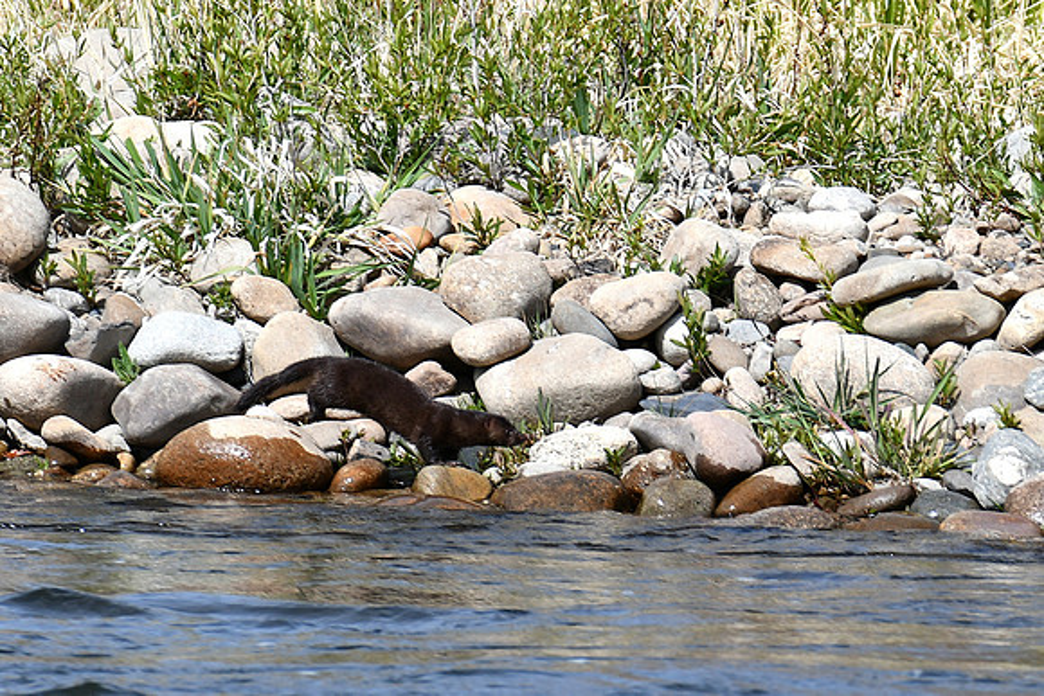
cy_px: 348
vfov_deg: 3.1
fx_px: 13052
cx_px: 522
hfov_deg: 4.6
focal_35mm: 450
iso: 160
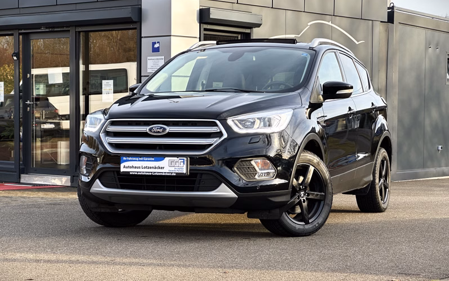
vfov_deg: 15.9
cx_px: 225
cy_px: 144
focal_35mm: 82
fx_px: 1004
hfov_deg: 25.2
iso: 32
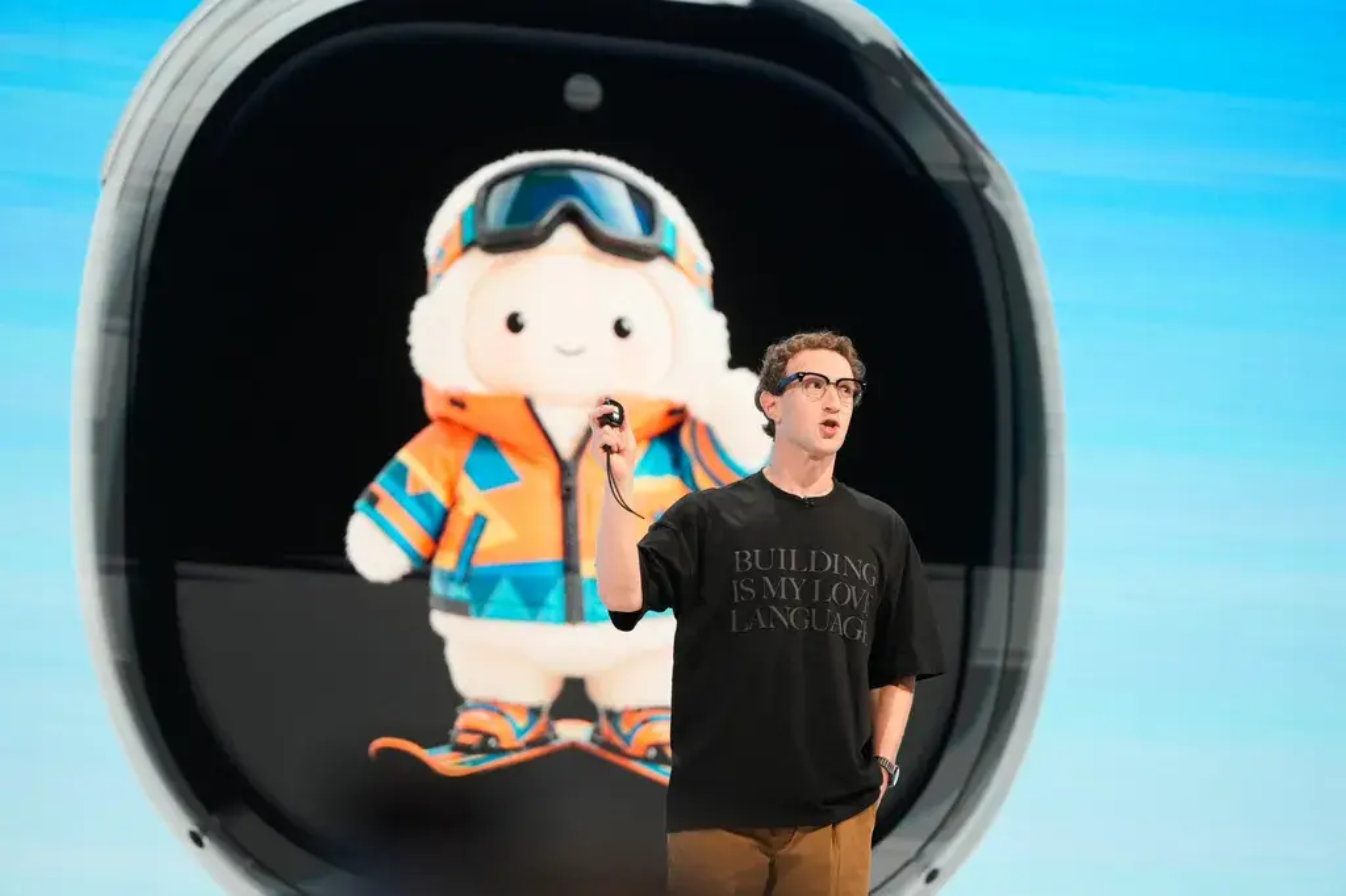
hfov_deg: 10.9
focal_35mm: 188
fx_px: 7026
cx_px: 673
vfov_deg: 7.3
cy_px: 448
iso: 1600
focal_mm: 188
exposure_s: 1/400
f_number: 2.8
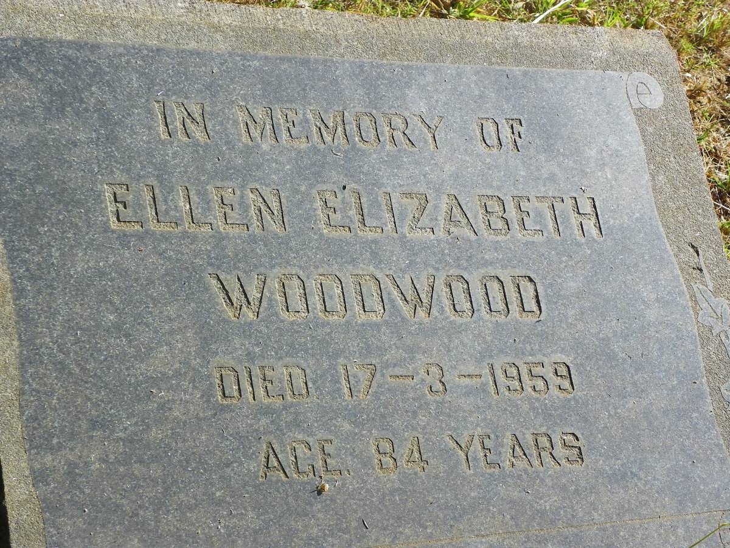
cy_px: 274
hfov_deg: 19.1
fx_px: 2172
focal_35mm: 103
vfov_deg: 14.4
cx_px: 365
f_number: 4
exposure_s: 1/250
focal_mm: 18.3
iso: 64
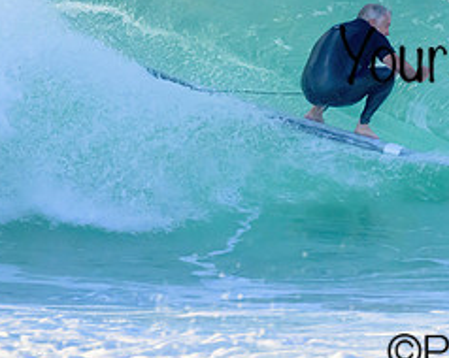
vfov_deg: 1.0
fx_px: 21258
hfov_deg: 1.2
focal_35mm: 1601
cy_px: -8
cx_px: 459
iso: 4500
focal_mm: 610
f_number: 11
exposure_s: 1/2000
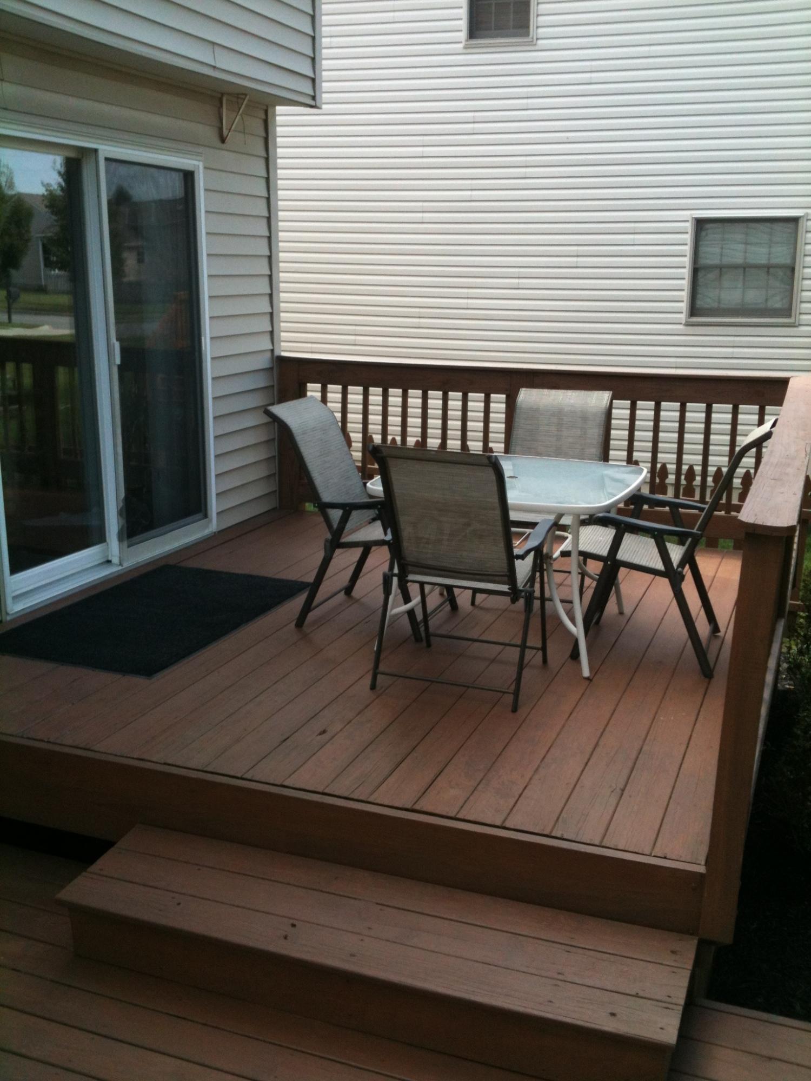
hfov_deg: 40.7
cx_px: 406
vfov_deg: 52.6
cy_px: 540
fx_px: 1093
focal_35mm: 35
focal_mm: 3.85
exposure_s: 1/231
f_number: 2.8
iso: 64
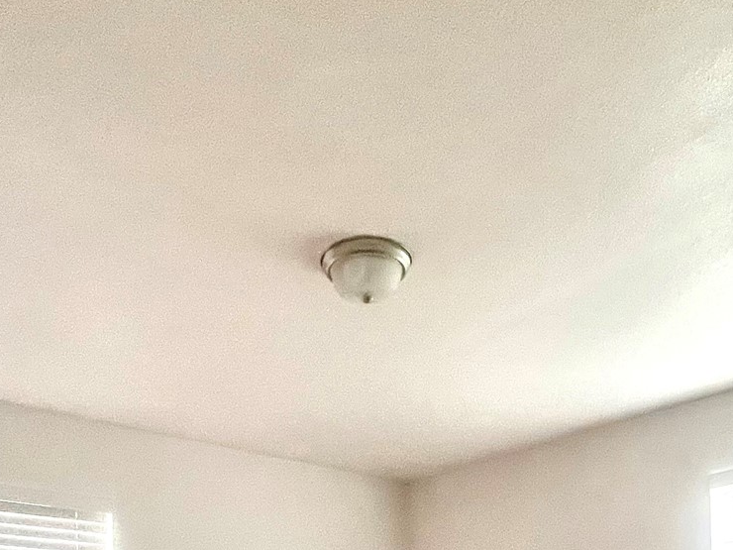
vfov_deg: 31.8
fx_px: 762
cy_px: 687
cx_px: 373
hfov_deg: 51.4
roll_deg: +1.0
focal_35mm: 36
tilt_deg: -1.4
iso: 250
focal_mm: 1.57
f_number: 1.8
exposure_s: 1/77
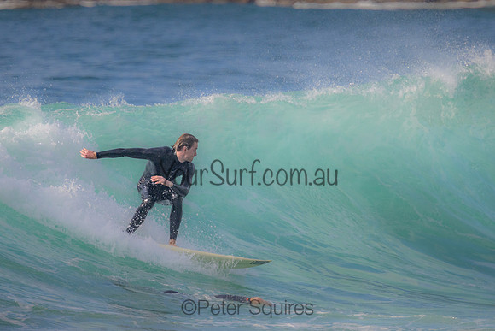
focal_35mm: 931
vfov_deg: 1.5
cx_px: 263
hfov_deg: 2.2
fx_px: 12798
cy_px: 192
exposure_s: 1/2000
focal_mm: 800
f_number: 11
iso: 1250
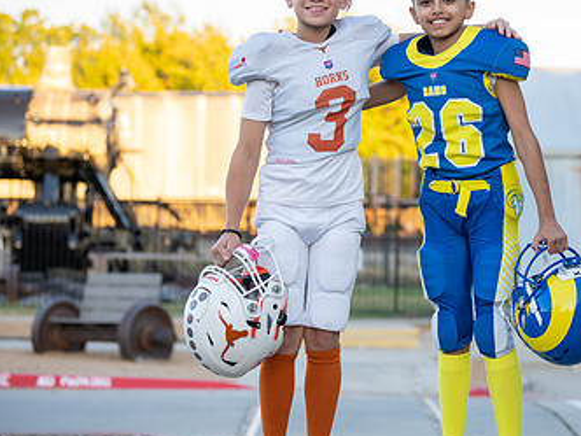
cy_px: 202
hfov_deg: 15.1
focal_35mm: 130
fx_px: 2182
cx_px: 416
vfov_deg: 11.4
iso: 250
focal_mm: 70
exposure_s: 1/320
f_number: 2.8
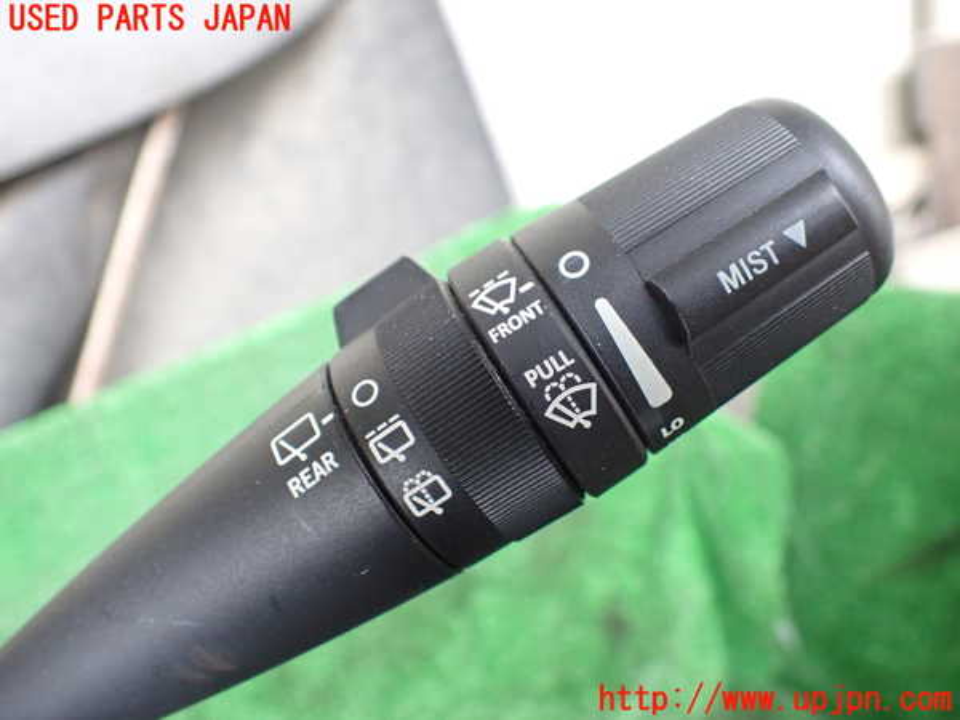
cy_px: 360
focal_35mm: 30
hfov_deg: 60.0
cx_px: 480
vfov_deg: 46.8
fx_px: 832
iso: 640
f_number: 2.3
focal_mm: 5.4
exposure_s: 1/125
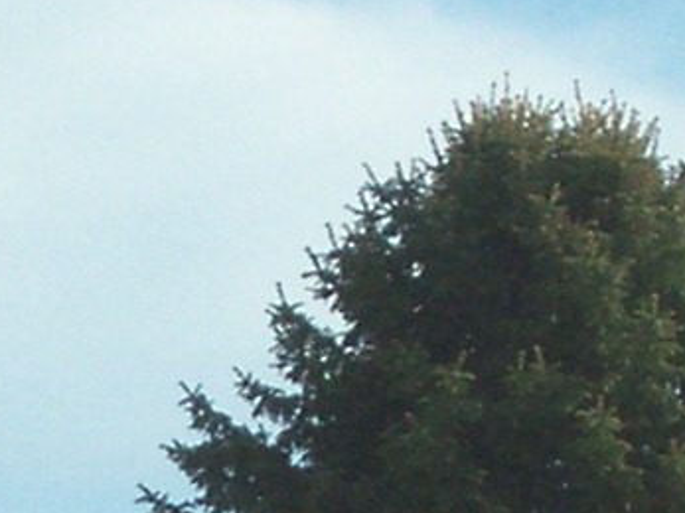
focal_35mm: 545
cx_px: 324
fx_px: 10781
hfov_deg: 3.6
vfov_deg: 2.7
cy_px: 752
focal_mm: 13.5
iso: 80
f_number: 4
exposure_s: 1/552
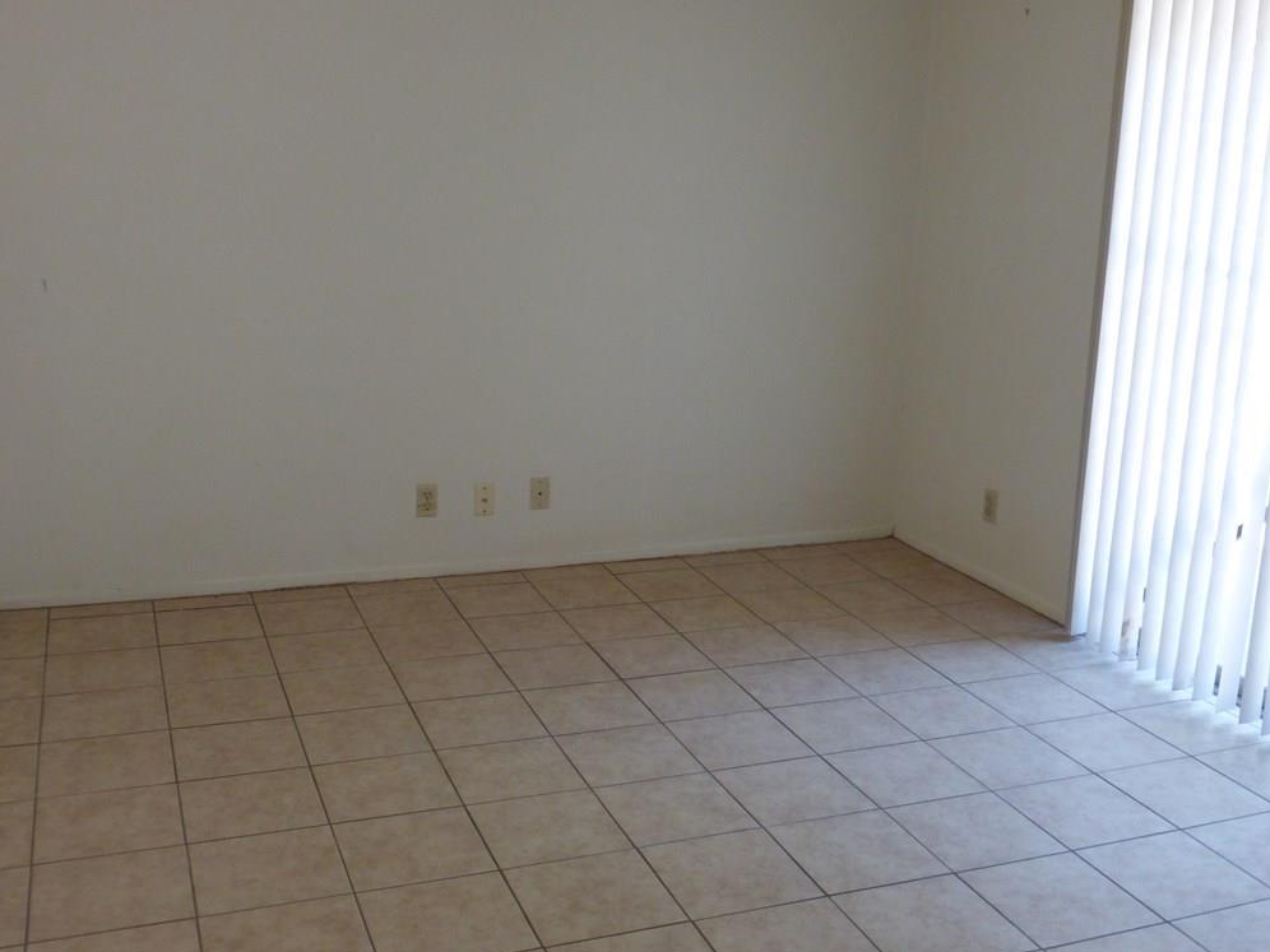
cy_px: 469
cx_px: 643
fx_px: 1321
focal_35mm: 36
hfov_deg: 51.4
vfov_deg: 39.7
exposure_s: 1/60
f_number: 3.7
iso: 320
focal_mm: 6.1
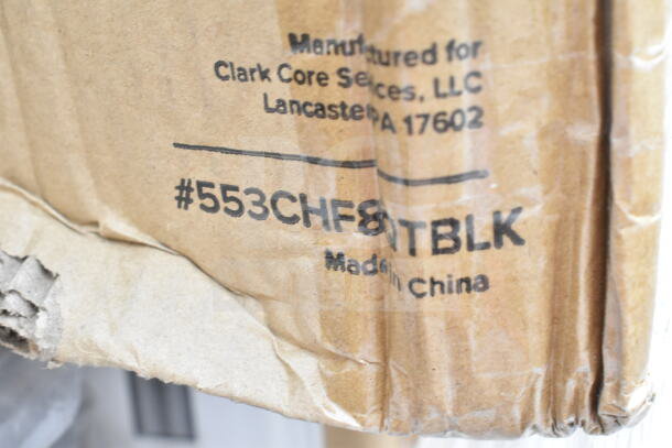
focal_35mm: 54
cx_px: 336
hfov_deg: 36.9
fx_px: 1008
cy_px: 224
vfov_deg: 25.1
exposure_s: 1/250
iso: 1600
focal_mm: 36
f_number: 8
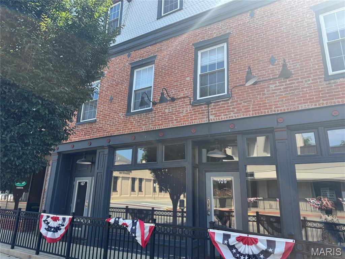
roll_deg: -2.3
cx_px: 172
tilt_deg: +16.0
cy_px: 130
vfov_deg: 56.8
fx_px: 239
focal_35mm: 24
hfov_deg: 71.6
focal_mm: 6.76
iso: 80
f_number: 1.78
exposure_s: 1/1285
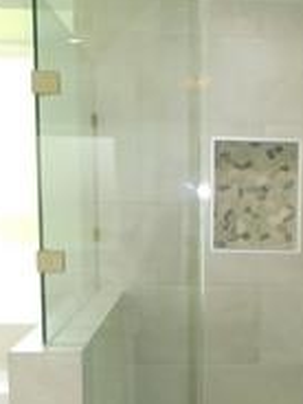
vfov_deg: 31.5
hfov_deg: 23.7
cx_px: 274
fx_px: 700
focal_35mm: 60
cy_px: 312
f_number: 3
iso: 200
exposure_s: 1/100
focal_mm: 4
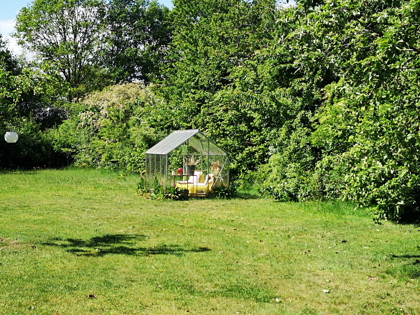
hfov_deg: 35.5
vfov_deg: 27.0
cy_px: 158
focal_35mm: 54
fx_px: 655
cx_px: 210
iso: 50
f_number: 1.8
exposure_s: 1/1353
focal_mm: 3.95
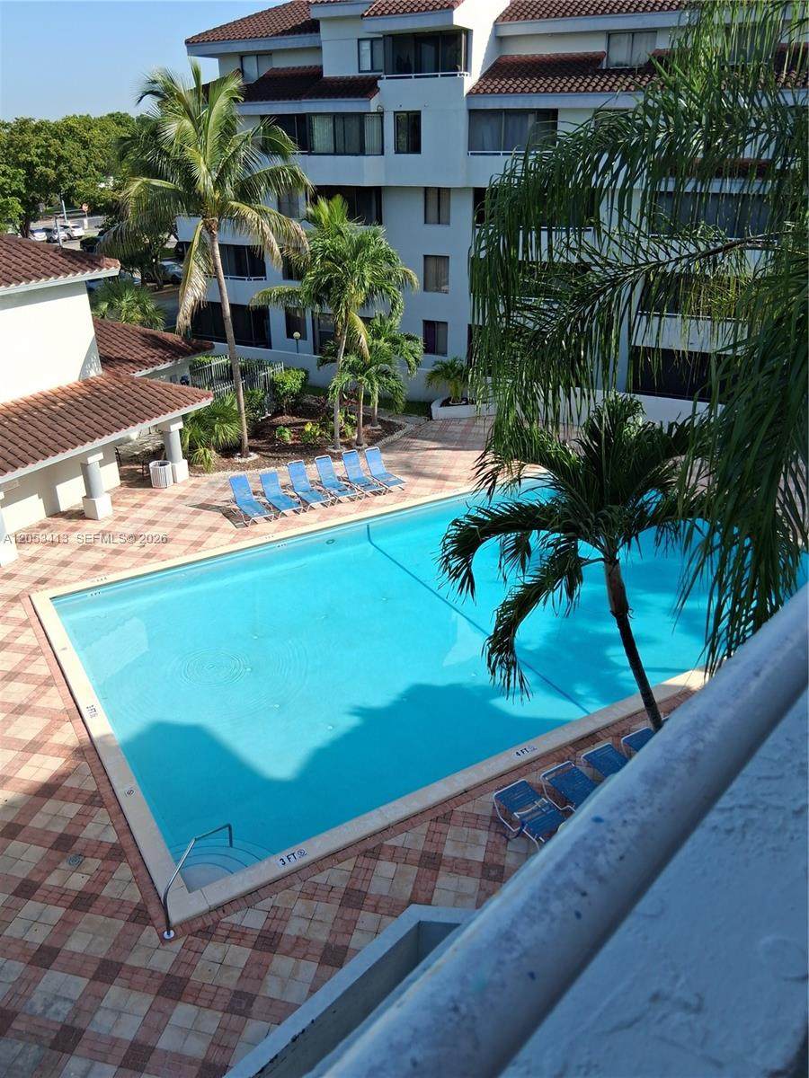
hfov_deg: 53.1
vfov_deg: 67.3
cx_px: 404
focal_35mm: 26
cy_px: 539
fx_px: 810
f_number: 1.8
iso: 25
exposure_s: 1/482
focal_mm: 3.98
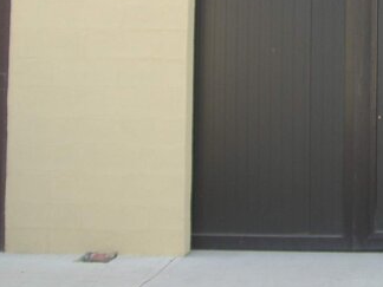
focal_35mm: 103
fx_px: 1140
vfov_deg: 14.1
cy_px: -19
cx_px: 461
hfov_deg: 18.1
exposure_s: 1/200
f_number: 2.7
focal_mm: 6.2
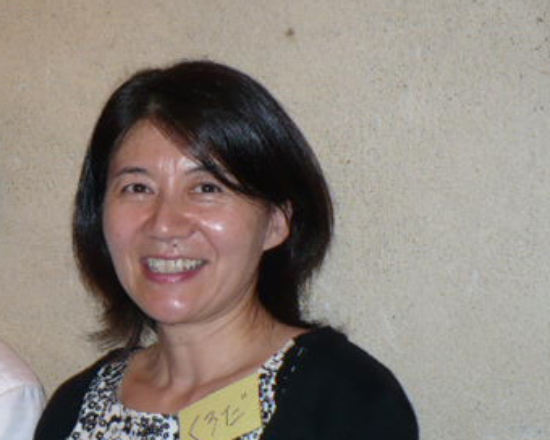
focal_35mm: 68
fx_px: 1107
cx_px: 97
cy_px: 270
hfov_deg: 27.3
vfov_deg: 22.4
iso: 100
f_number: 2.8
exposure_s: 1/30
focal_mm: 6.1
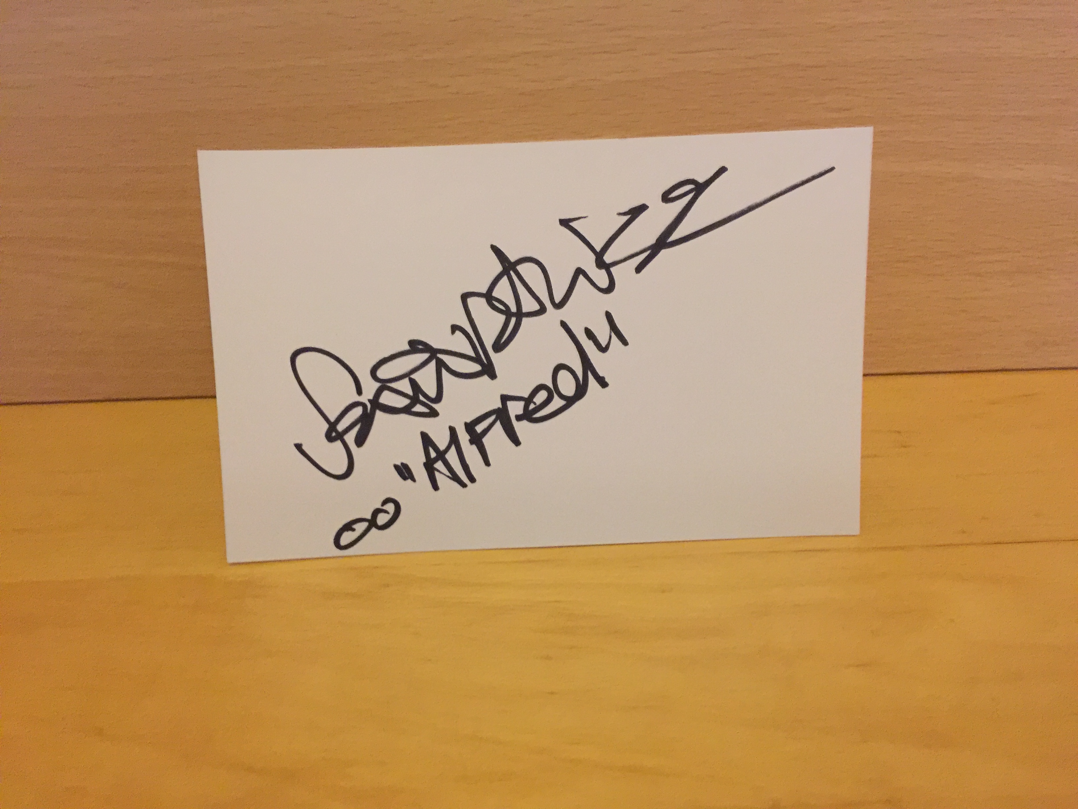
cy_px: 404
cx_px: 539
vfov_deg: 48.2
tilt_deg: -24.6
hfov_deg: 61.7
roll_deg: -0.1
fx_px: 903
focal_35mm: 29
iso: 250
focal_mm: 4.15
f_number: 2.2
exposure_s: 1/8
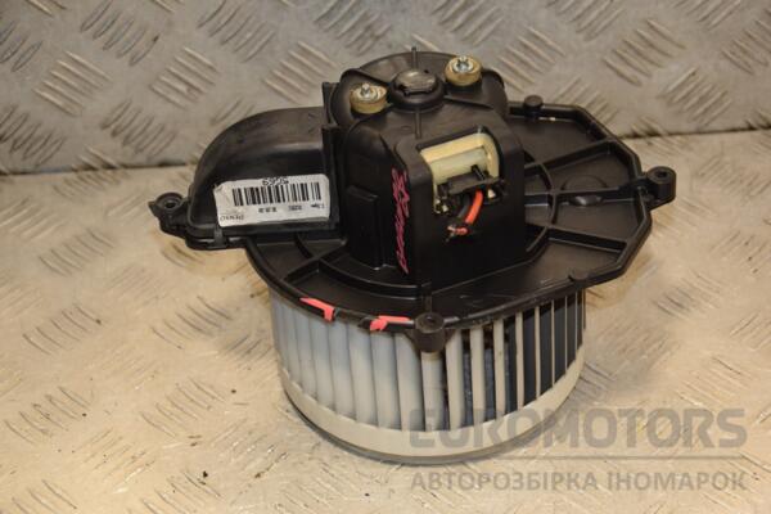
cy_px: 257
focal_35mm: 93
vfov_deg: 14.7
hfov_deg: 21.9
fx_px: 1992
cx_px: 386
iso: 800
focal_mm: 62
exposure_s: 1/160
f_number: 5.3
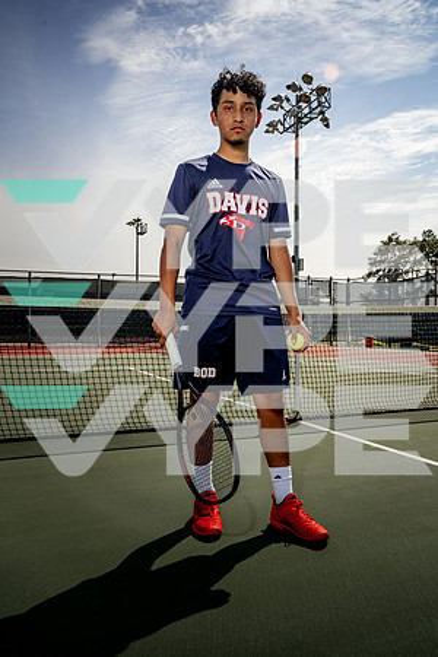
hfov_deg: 45.0
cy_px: 328
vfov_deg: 63.7
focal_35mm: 29
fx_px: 529
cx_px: 219
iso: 100
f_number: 10
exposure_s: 1/250
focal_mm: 29
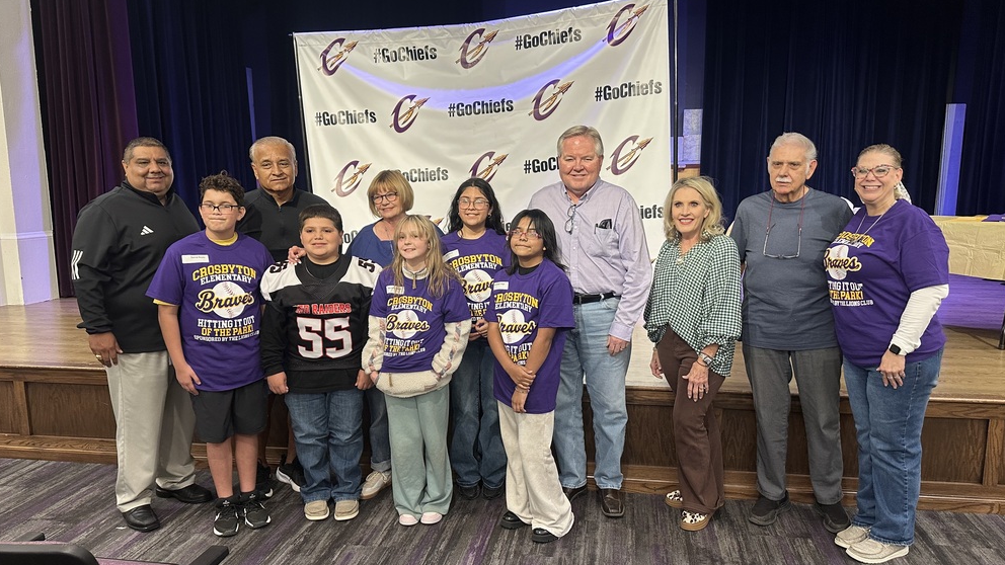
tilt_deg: -9.2
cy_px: 297
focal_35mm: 27
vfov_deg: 42.9
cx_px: 514
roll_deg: +0.4
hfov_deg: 69.9
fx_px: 720
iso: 200
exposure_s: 1/44
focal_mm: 6.86
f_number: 1.78
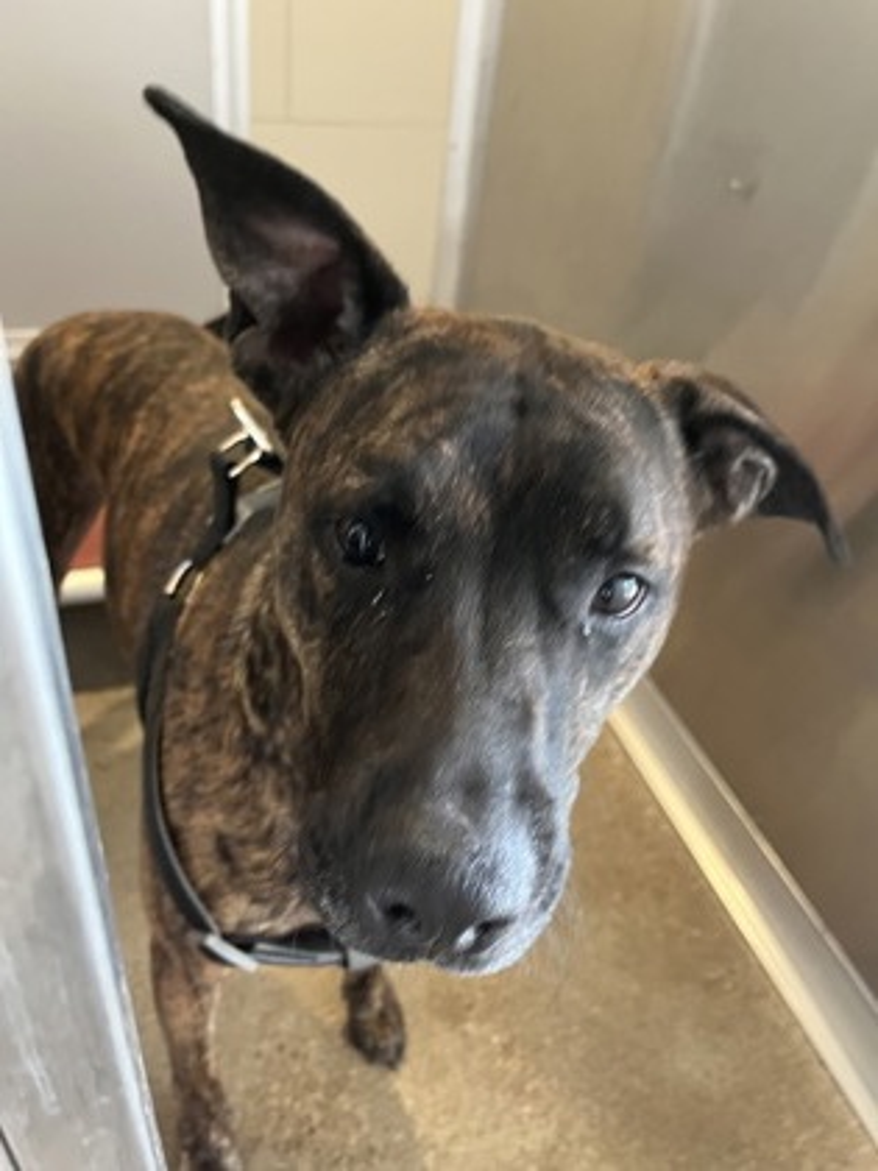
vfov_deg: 67.3
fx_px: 879
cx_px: 439
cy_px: 586
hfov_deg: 53.1
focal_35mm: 26
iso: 400
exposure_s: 1/60
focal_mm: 5.1
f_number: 1.6
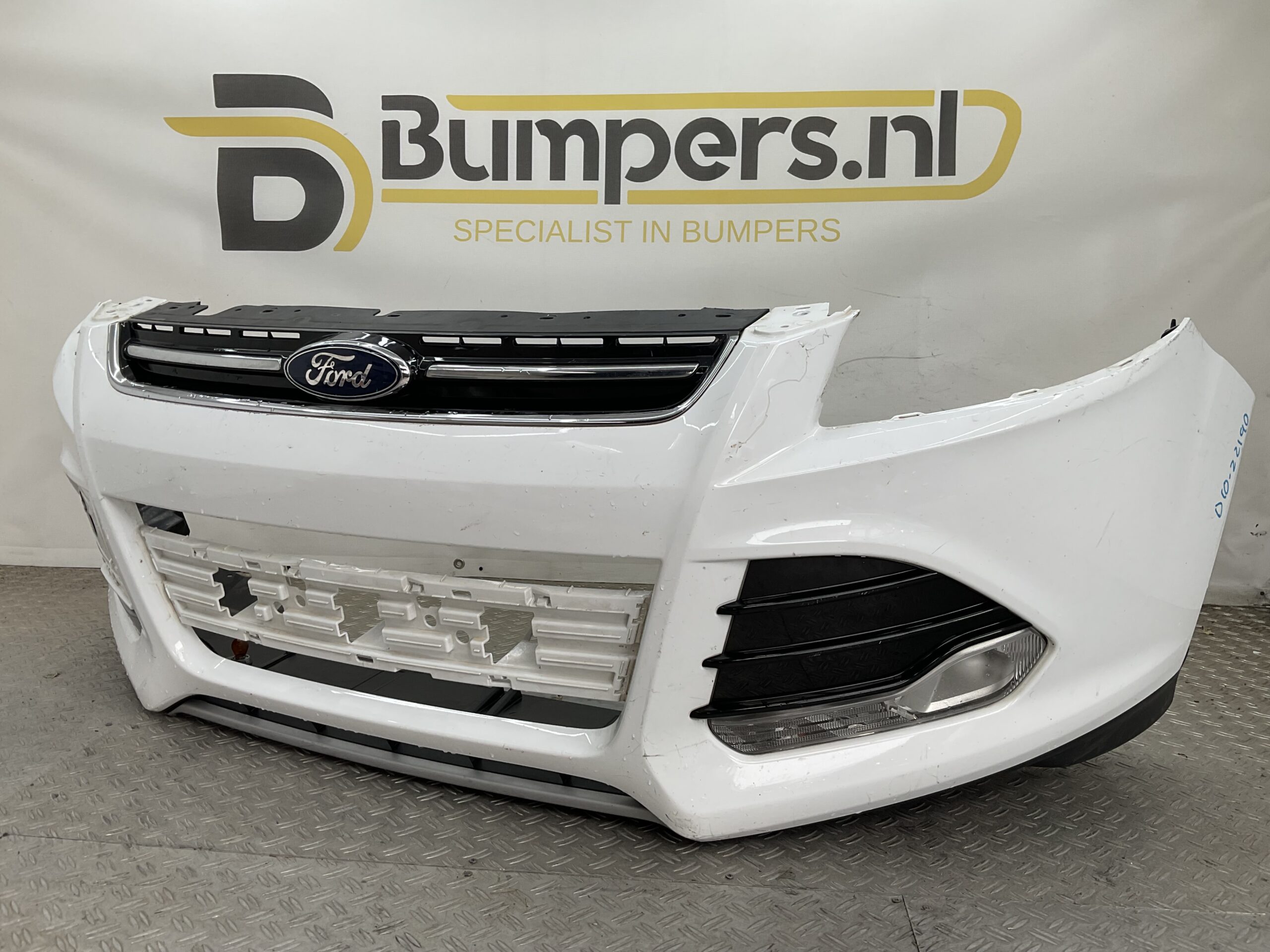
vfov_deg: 48.2
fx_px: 1064
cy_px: 476
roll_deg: -1.6
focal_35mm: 29
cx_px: 635
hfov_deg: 61.7
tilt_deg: -9.0
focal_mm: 3
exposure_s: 1/178
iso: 16
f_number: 1.8
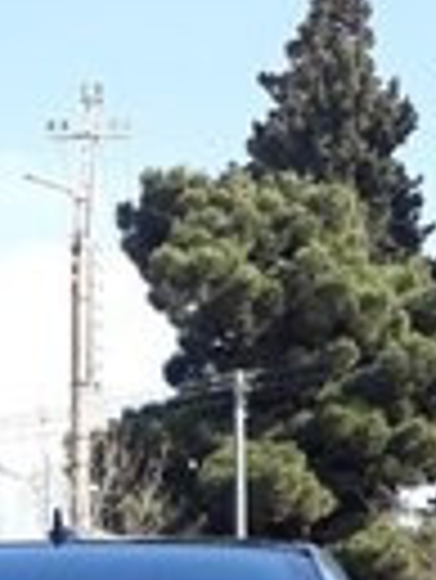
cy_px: 922
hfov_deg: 14.0
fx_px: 1744
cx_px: 4
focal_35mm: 104
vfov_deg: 16.8
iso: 40
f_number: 1.9
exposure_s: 1/500
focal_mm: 3.6
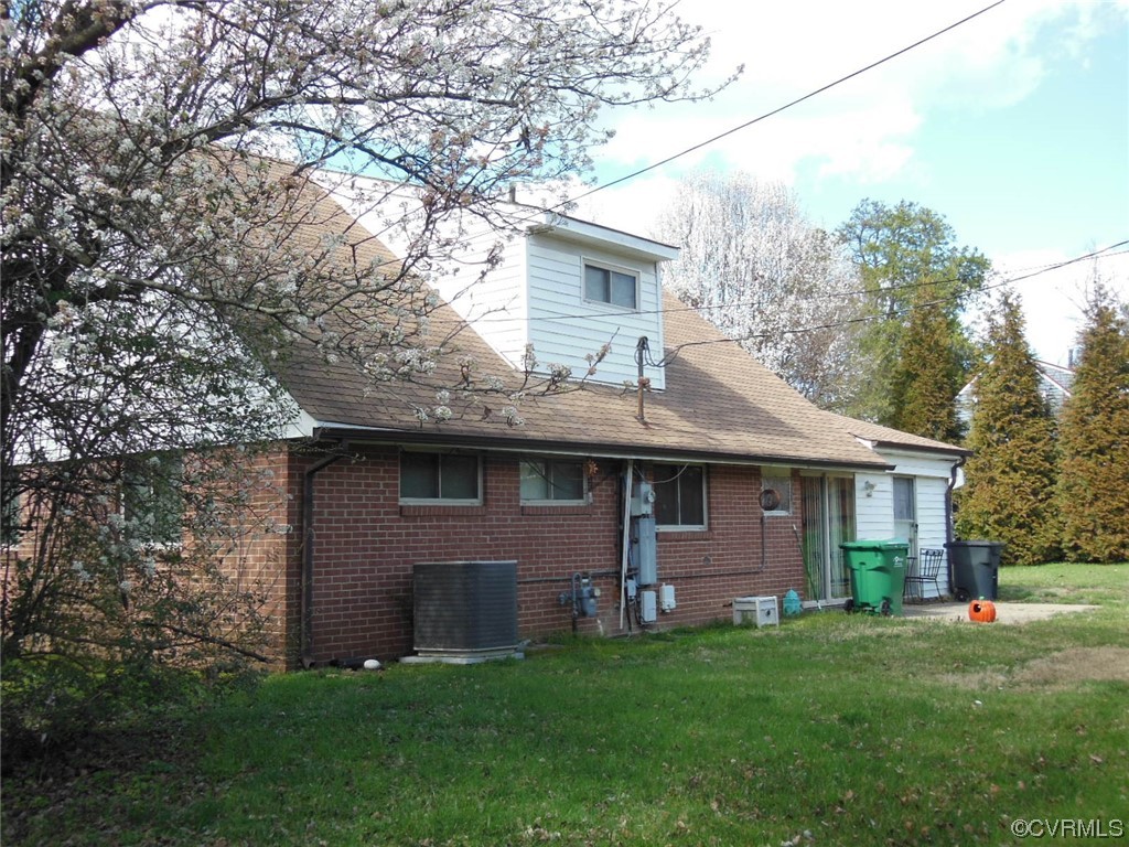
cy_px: 424
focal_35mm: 39
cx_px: 564
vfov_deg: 36.8
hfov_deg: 47.9
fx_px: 1272
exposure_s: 1/250
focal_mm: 6.9
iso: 125
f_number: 4.1
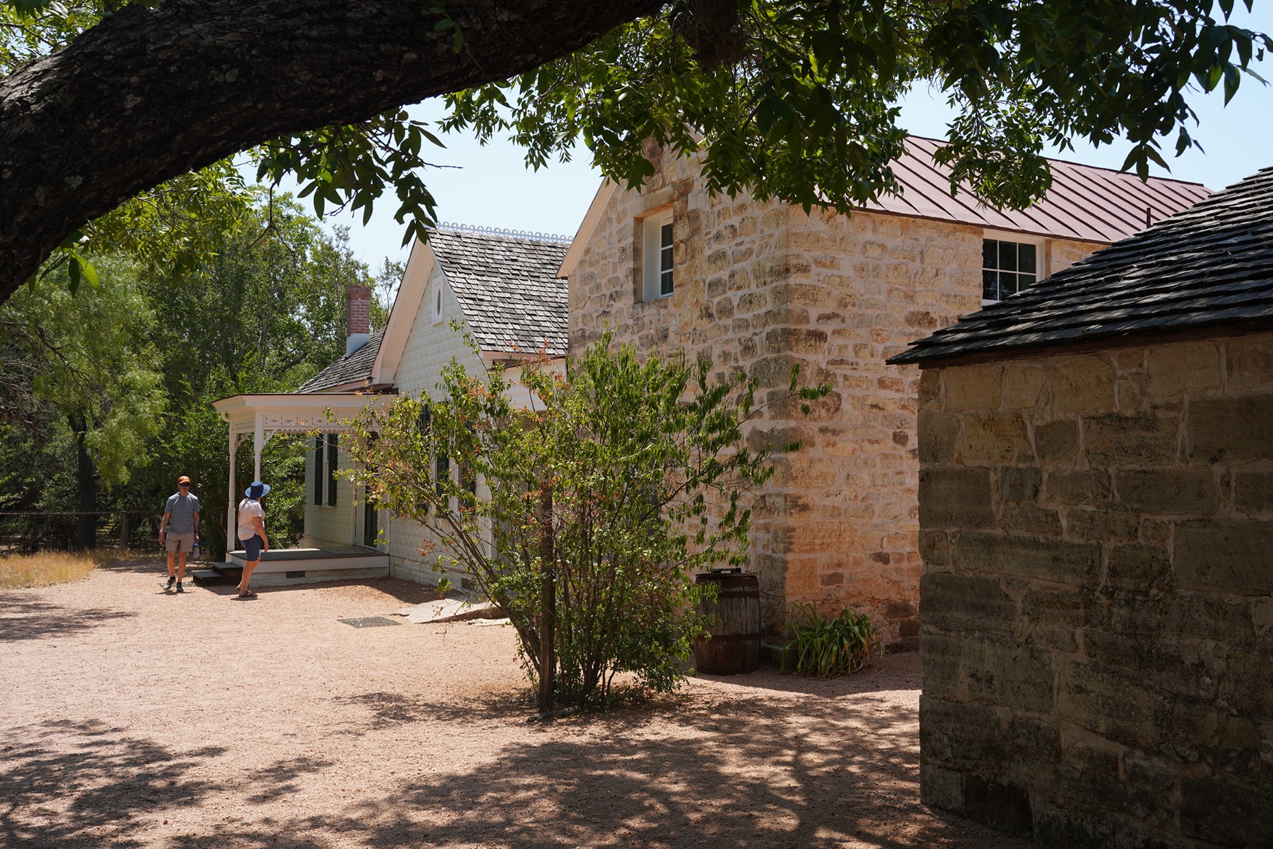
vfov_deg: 38.9
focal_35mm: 34
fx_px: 1202
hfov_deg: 55.8
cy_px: 424
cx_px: 636
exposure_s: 1/100
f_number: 11
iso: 100
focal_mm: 34
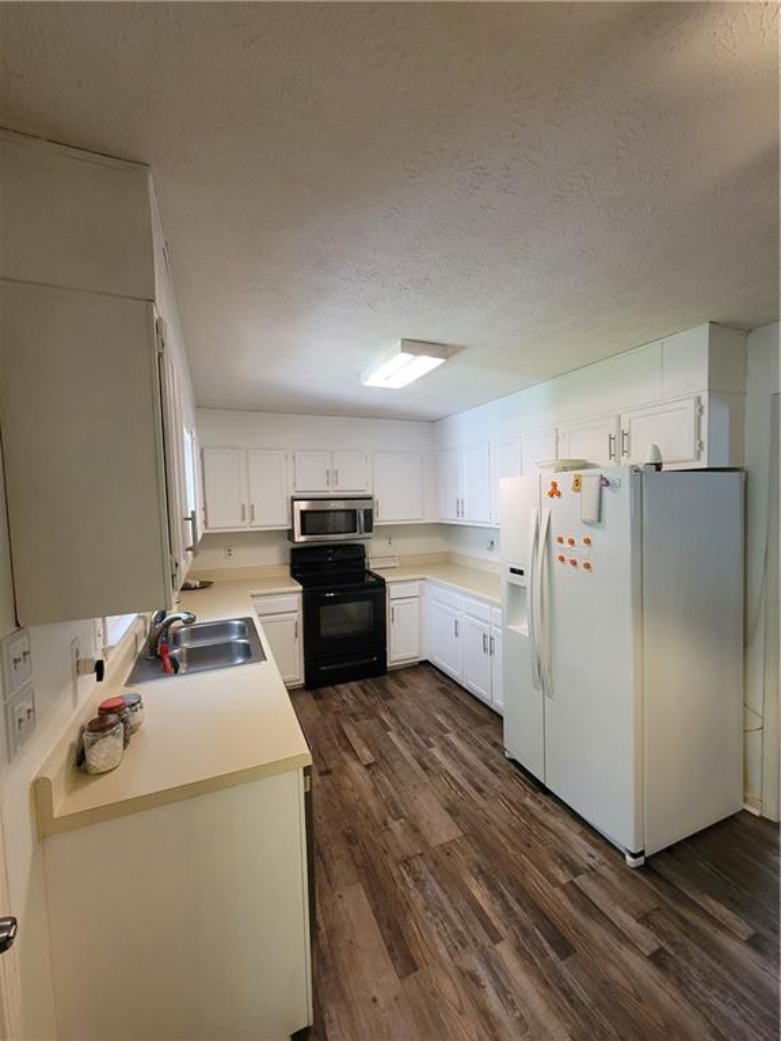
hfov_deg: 89.9
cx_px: 390
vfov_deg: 106.2
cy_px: 520
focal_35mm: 13
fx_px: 391
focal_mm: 2.2
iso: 400
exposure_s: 1/40
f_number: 2.2
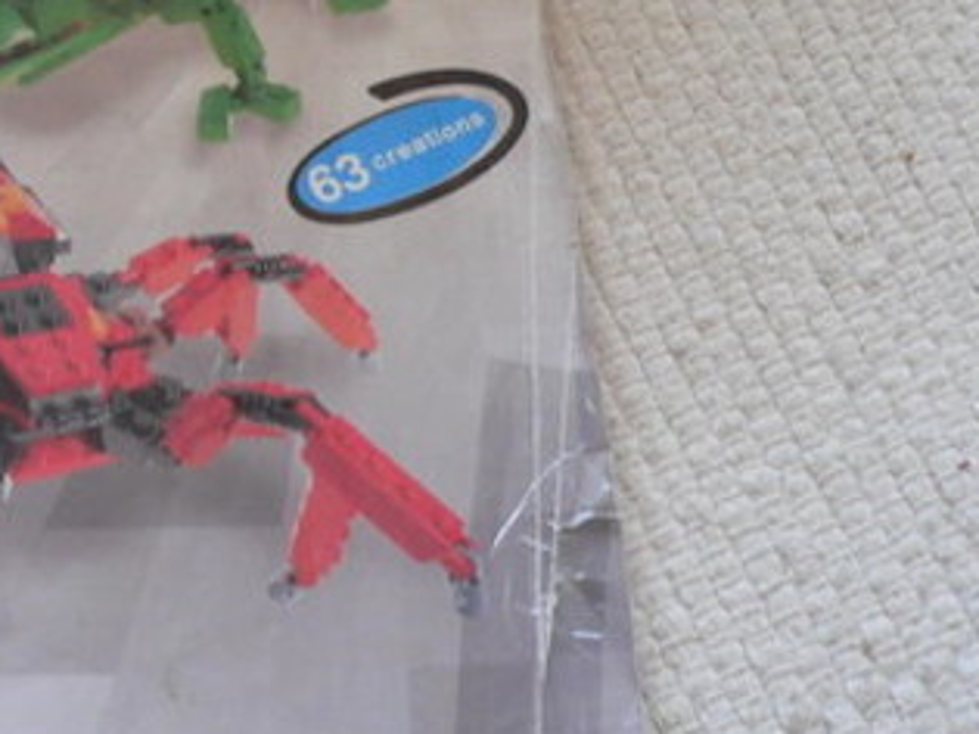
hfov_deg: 18.3
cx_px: -121
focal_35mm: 103
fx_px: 2912
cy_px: -244
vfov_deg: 13.8
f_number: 2.8
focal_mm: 6
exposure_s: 1/25
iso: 200
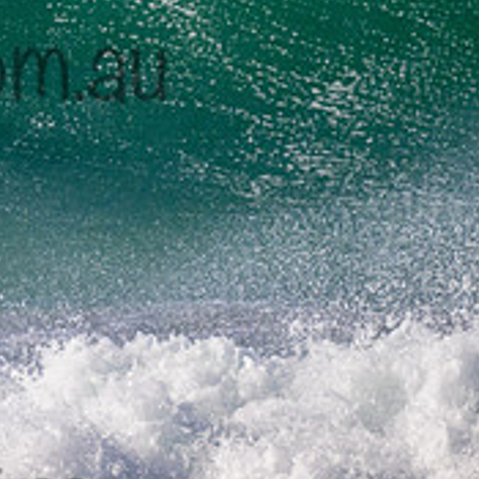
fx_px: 35287
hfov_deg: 0.8
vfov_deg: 0.8
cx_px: -123
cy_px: 37
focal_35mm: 2254
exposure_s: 1/2000
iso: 1800
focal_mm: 800
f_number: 11
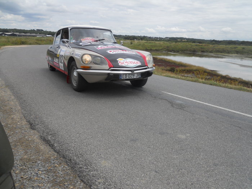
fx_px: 204
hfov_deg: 63.4
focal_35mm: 28
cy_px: 94
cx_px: 126
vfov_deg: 49.7
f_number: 5.4
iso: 80
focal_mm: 5
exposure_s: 1/400
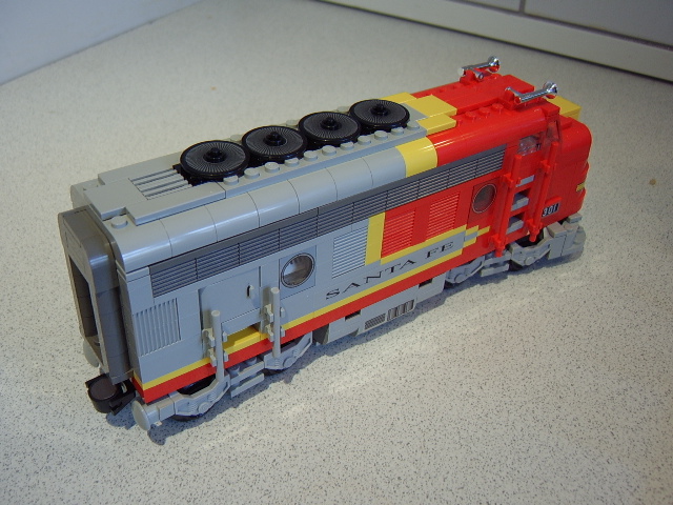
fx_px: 603
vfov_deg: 45.4
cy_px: 252
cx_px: 336
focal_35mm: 31
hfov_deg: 58.4
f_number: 2.7
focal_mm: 8.13
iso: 100
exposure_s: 1/24
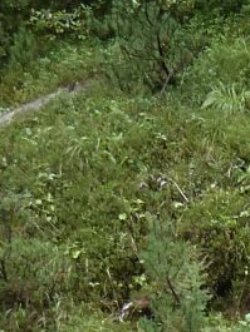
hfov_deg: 7.8
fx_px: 1742
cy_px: 604
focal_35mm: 181
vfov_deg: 10.3
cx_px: 519
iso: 80
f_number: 3.3
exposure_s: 1/80
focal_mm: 4.3
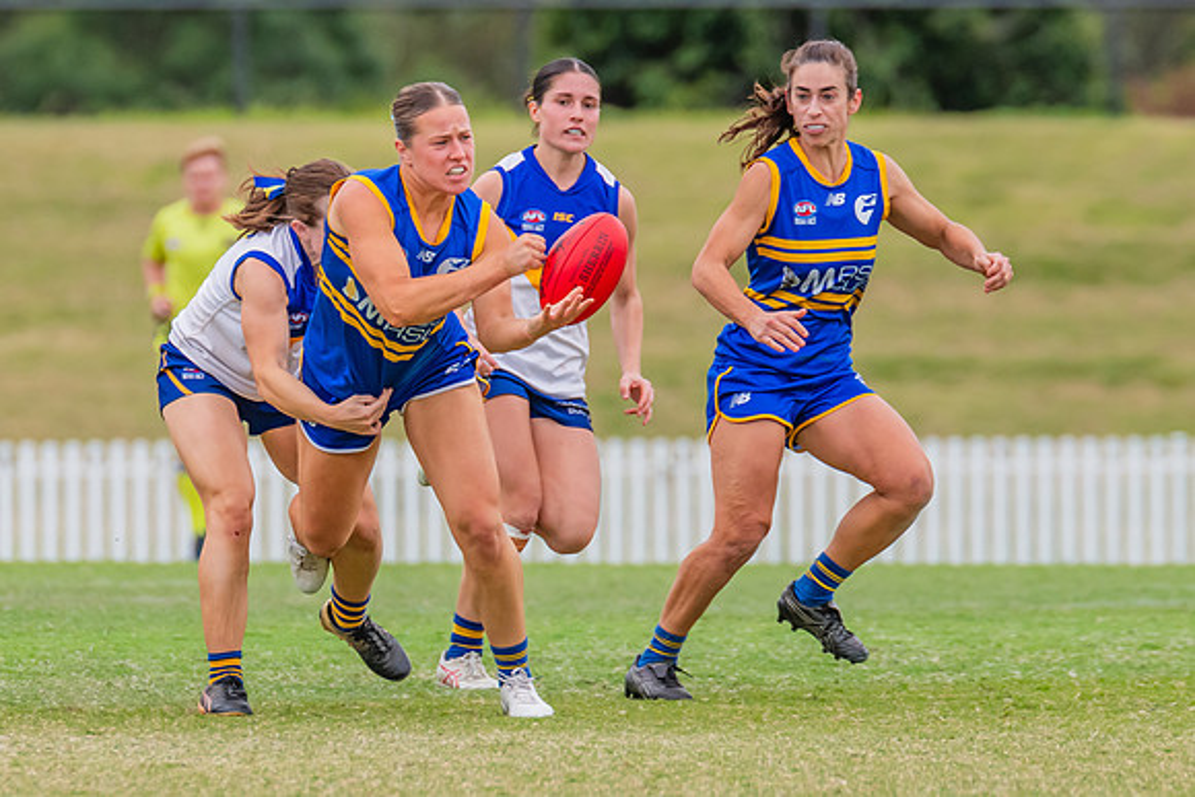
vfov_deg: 1.7
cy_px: 437
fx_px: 26776
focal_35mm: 806
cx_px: 372
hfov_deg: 2.6
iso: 800
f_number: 6.3
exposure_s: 1/1250
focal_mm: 420
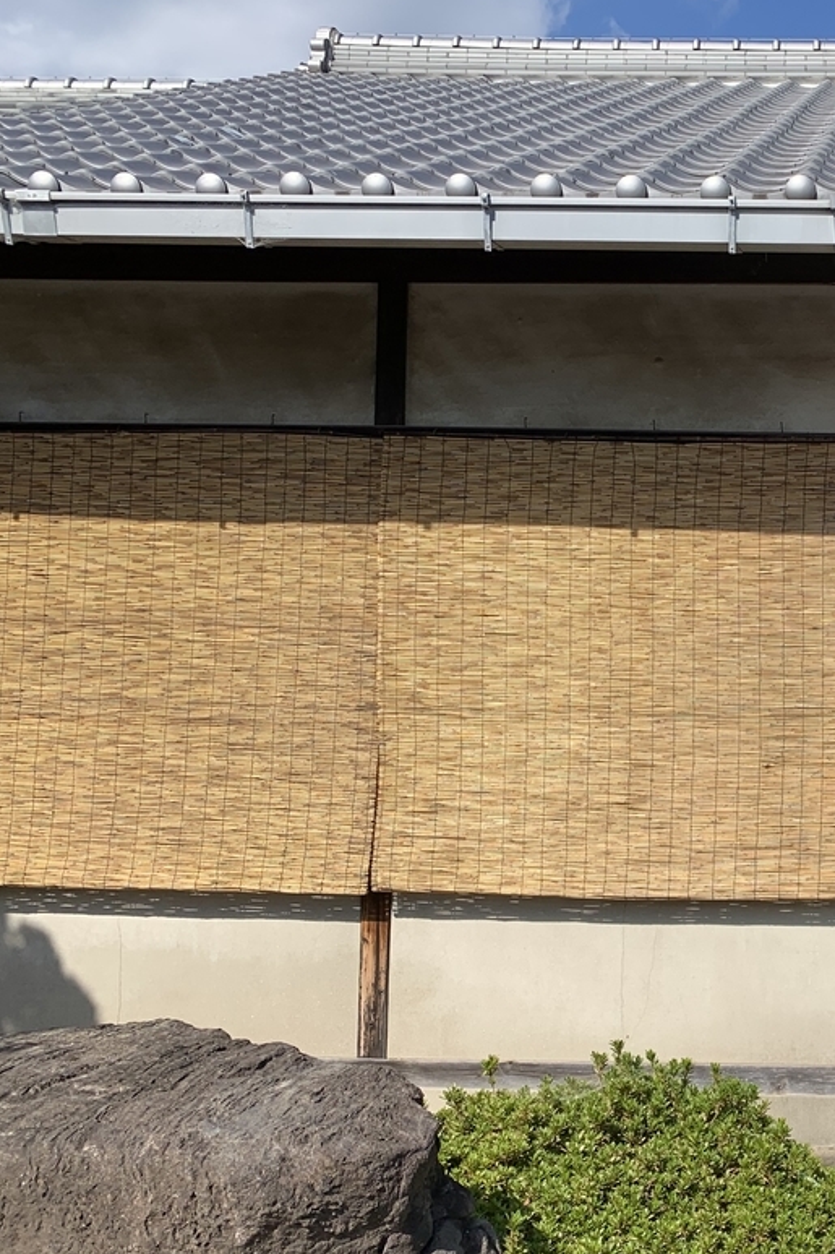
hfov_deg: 29.1
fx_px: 1462
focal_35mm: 42
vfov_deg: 46.4
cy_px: 683
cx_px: 901
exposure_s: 1/2160
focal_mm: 4.25
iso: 25
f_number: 1.8
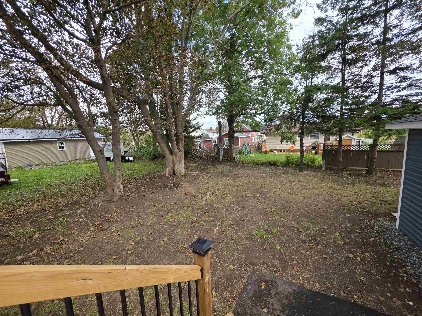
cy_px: 158
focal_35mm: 13
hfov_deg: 106.2
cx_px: 211
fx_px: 158
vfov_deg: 89.9
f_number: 1.9
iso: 125
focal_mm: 2.2
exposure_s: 1/2000
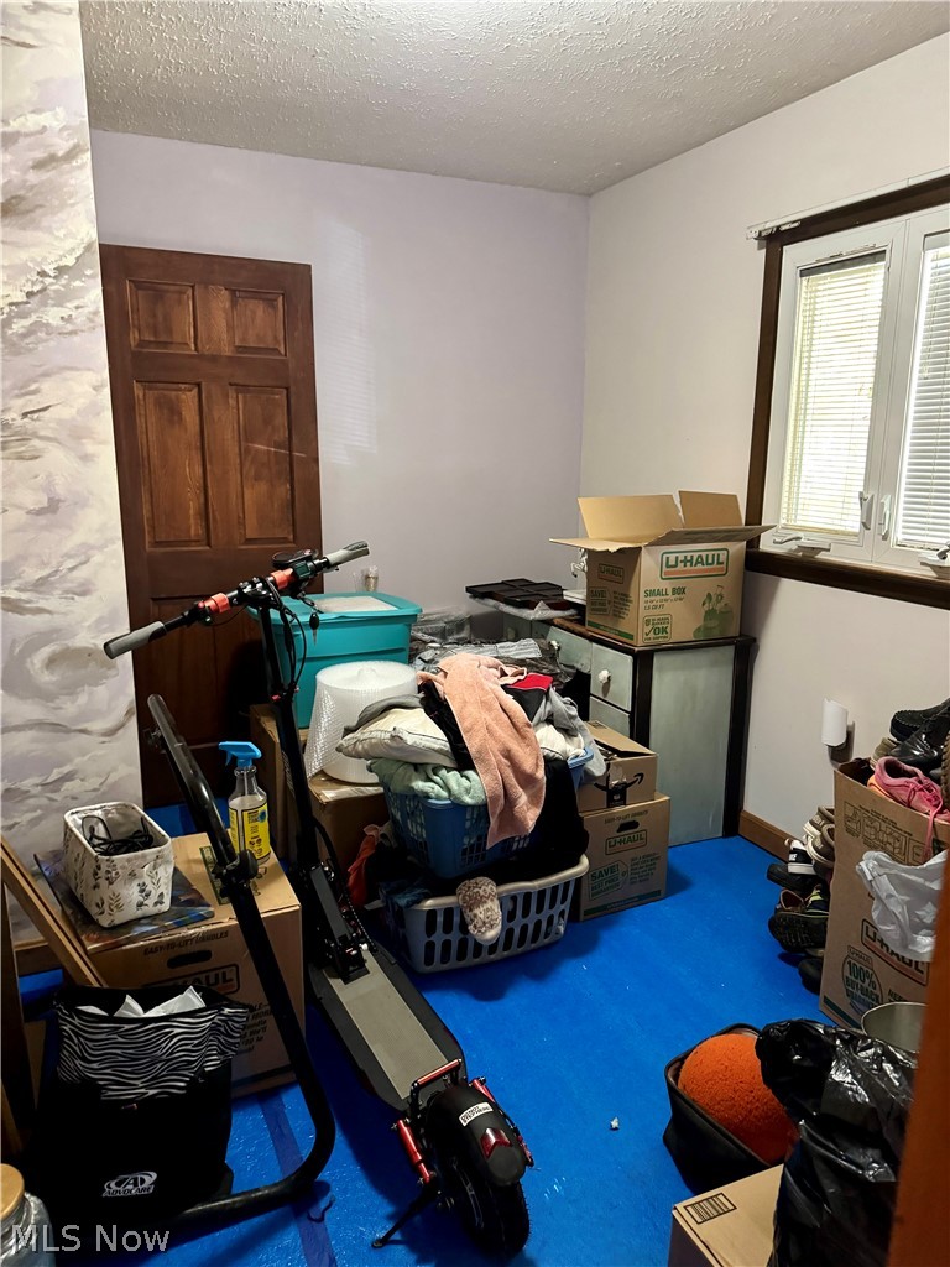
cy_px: 634
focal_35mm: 24
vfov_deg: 71.6
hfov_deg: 56.8
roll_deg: -0.3
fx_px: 878
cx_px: 475
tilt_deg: -14.9
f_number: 1.78
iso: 800
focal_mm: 6.76
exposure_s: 1/30
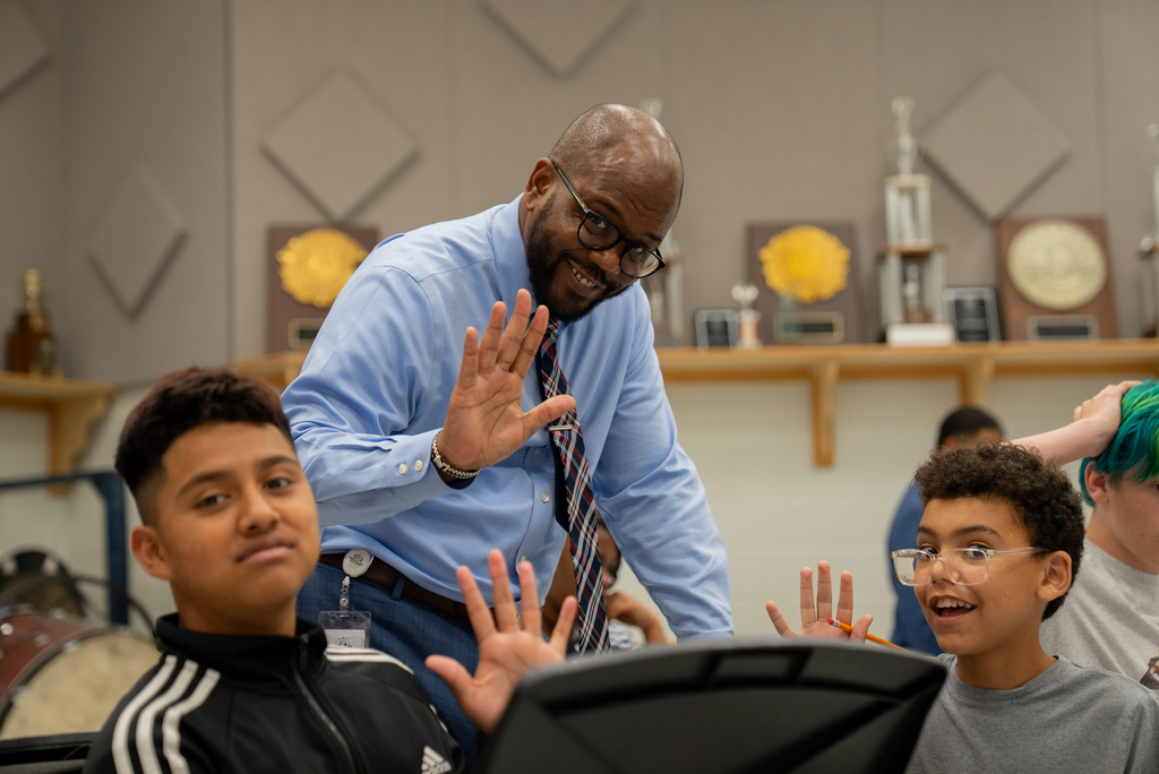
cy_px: 387
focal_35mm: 66
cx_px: 580
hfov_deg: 30.5
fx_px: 2126
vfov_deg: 20.6
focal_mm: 66
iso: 1000
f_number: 2.8
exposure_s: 1/125
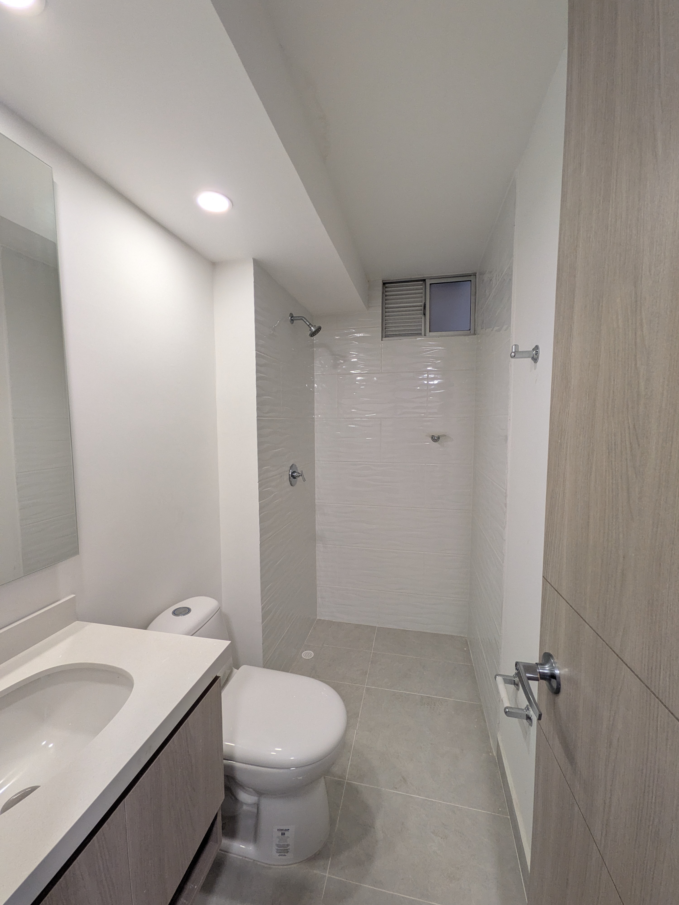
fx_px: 366
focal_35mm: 14
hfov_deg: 85.7
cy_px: 452
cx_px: 340
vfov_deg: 102.1
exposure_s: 1/27.4
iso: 68
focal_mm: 1.85
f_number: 2.2
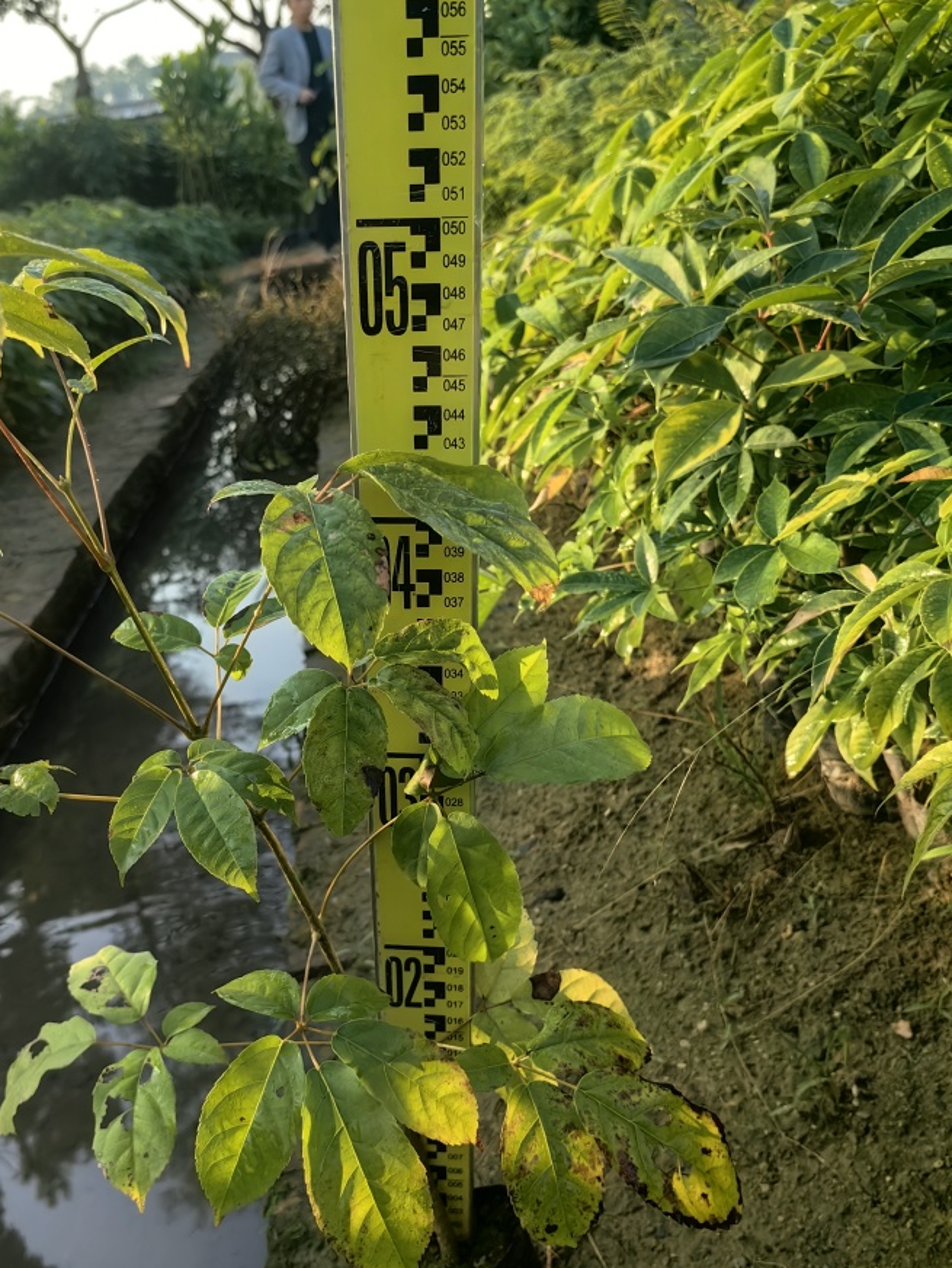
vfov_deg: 55.1
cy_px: 726
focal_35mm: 33
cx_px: 374
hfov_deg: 42.7
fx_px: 1210
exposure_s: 1/1486
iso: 50
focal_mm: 5.75
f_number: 2
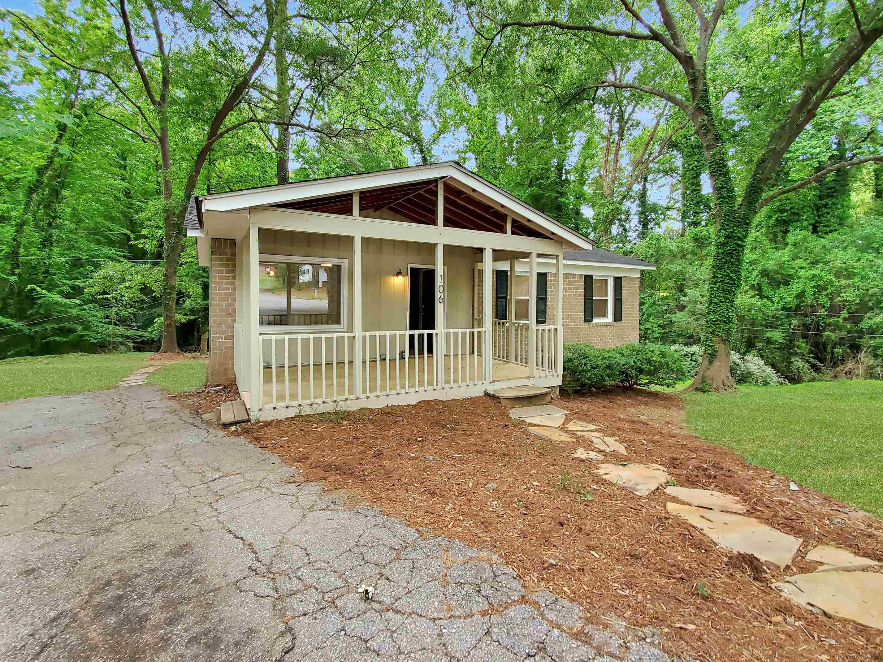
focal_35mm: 14
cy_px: 329
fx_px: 357
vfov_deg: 85.7
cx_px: 440
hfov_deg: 102.1
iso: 80
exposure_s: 1/50
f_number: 2.2
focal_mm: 1.8
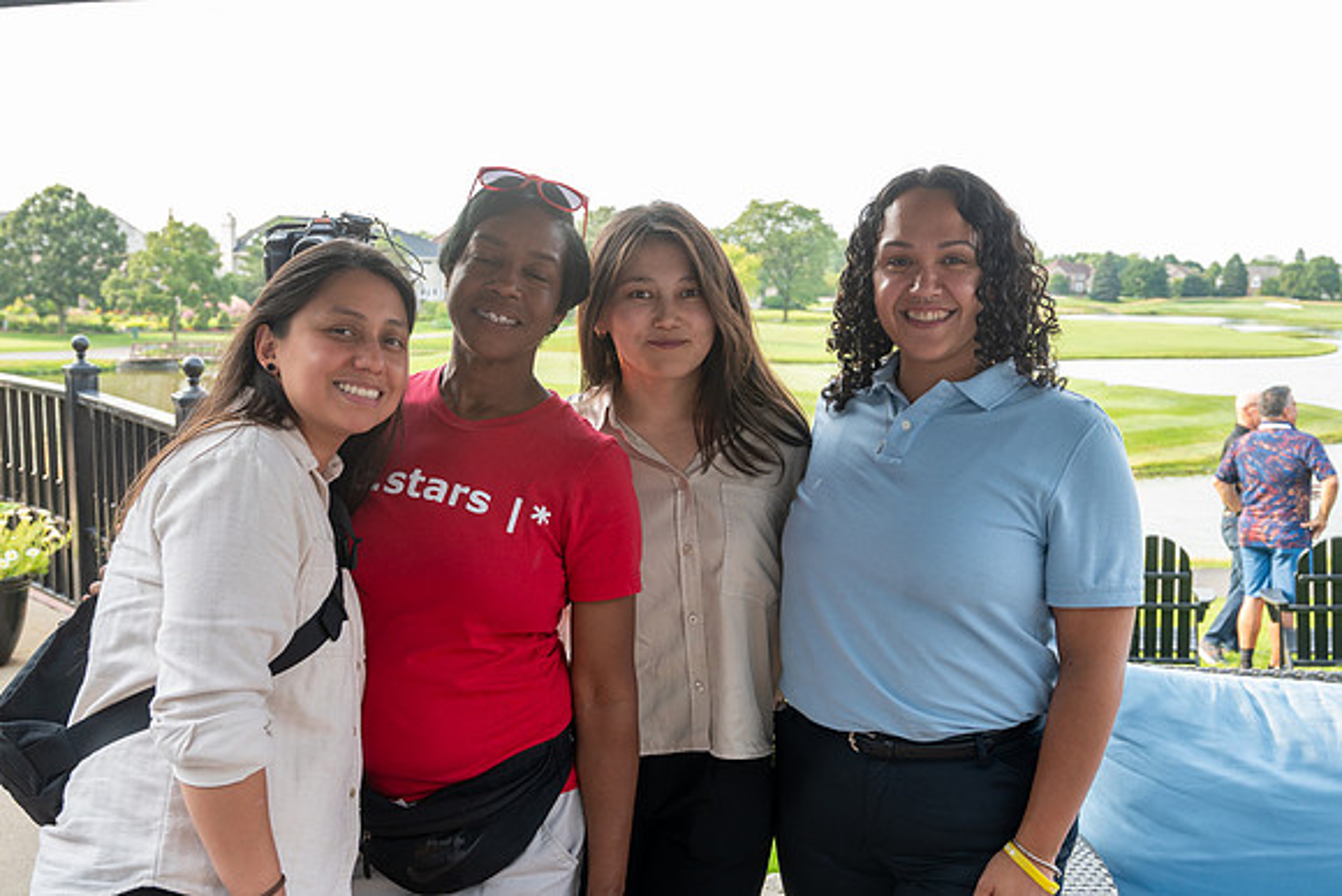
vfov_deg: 32.5
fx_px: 1534
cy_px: 470
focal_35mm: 41
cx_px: 678
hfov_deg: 47.3
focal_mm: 36
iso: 250
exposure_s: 1/80
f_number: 6.3
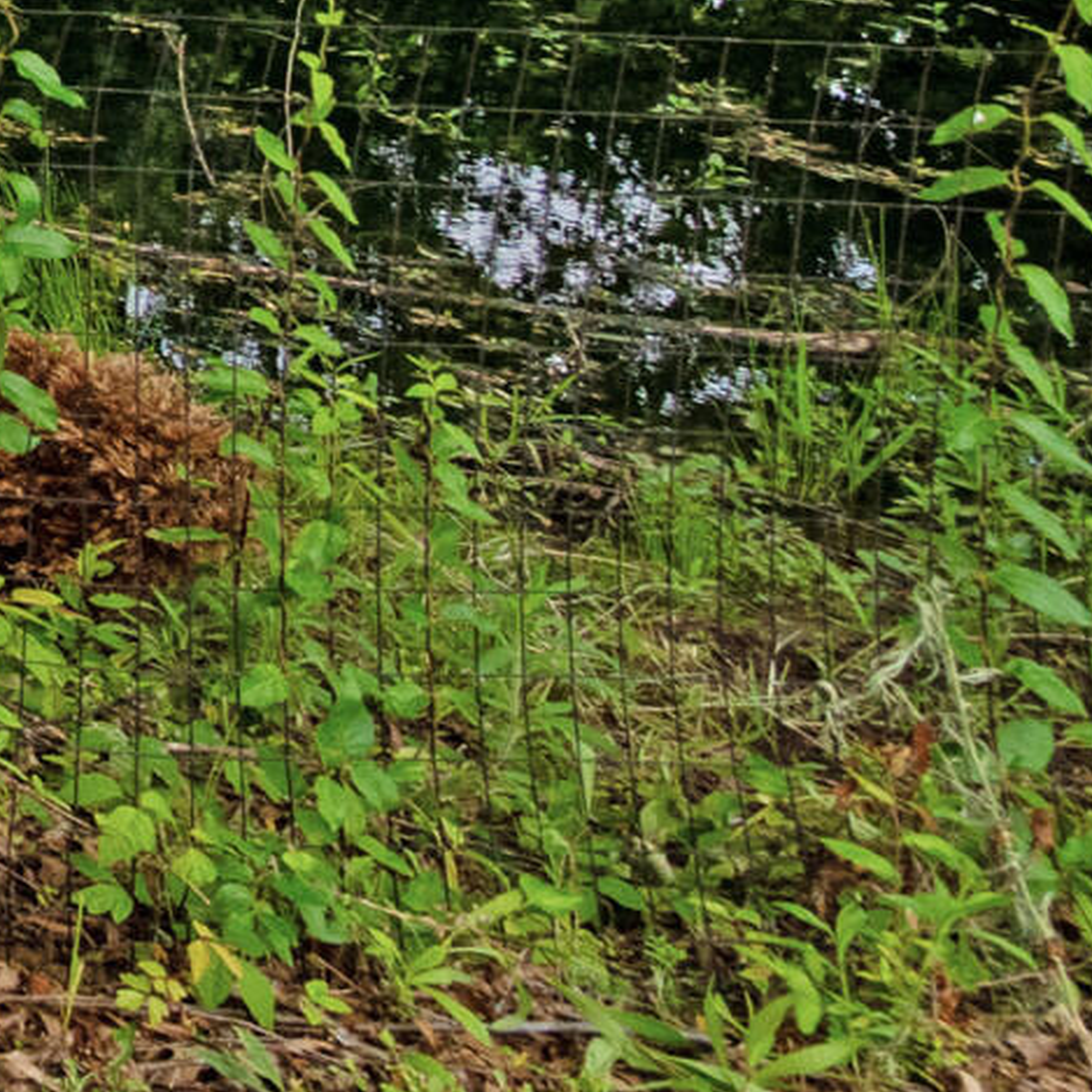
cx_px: -2226
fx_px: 2998
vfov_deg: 16.7
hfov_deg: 11.3
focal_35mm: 84
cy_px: -937
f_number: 9
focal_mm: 16
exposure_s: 1/640
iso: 800
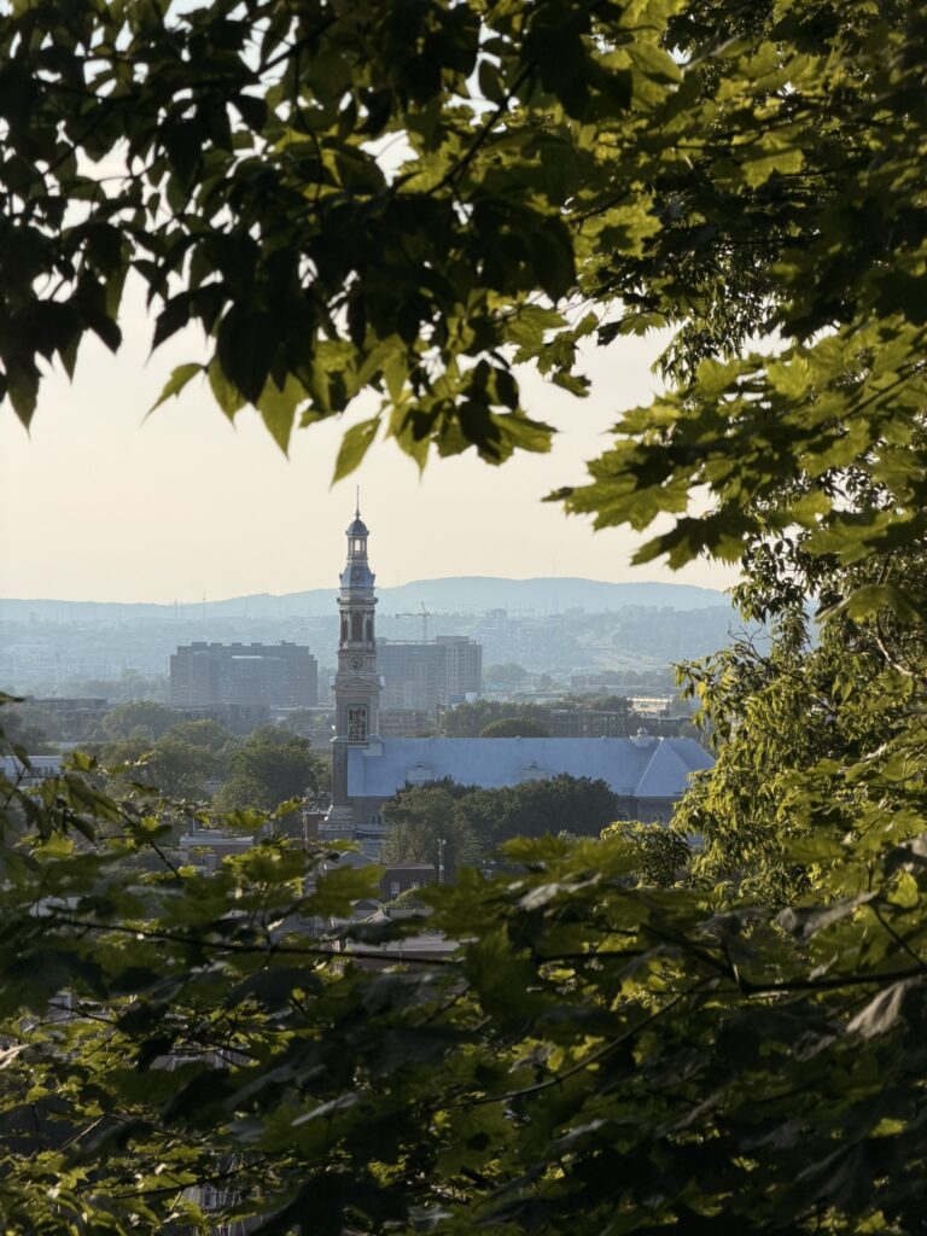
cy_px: 618
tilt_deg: -0.2
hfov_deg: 14.8
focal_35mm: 100
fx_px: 3571
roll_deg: -0.3
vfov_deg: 19.6
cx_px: 464
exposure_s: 1/1211
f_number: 2.8
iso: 20
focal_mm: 16.89
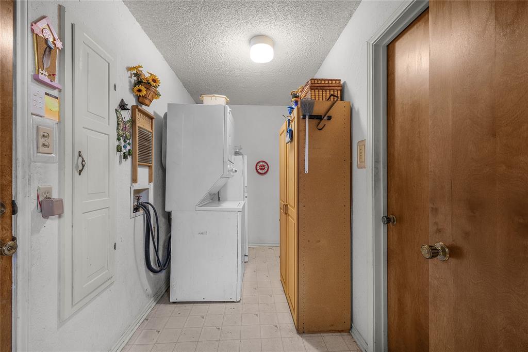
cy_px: 176
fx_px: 220
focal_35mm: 15
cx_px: 264
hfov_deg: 100.4
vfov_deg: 77.3
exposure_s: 1.6
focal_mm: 10
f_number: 10
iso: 200
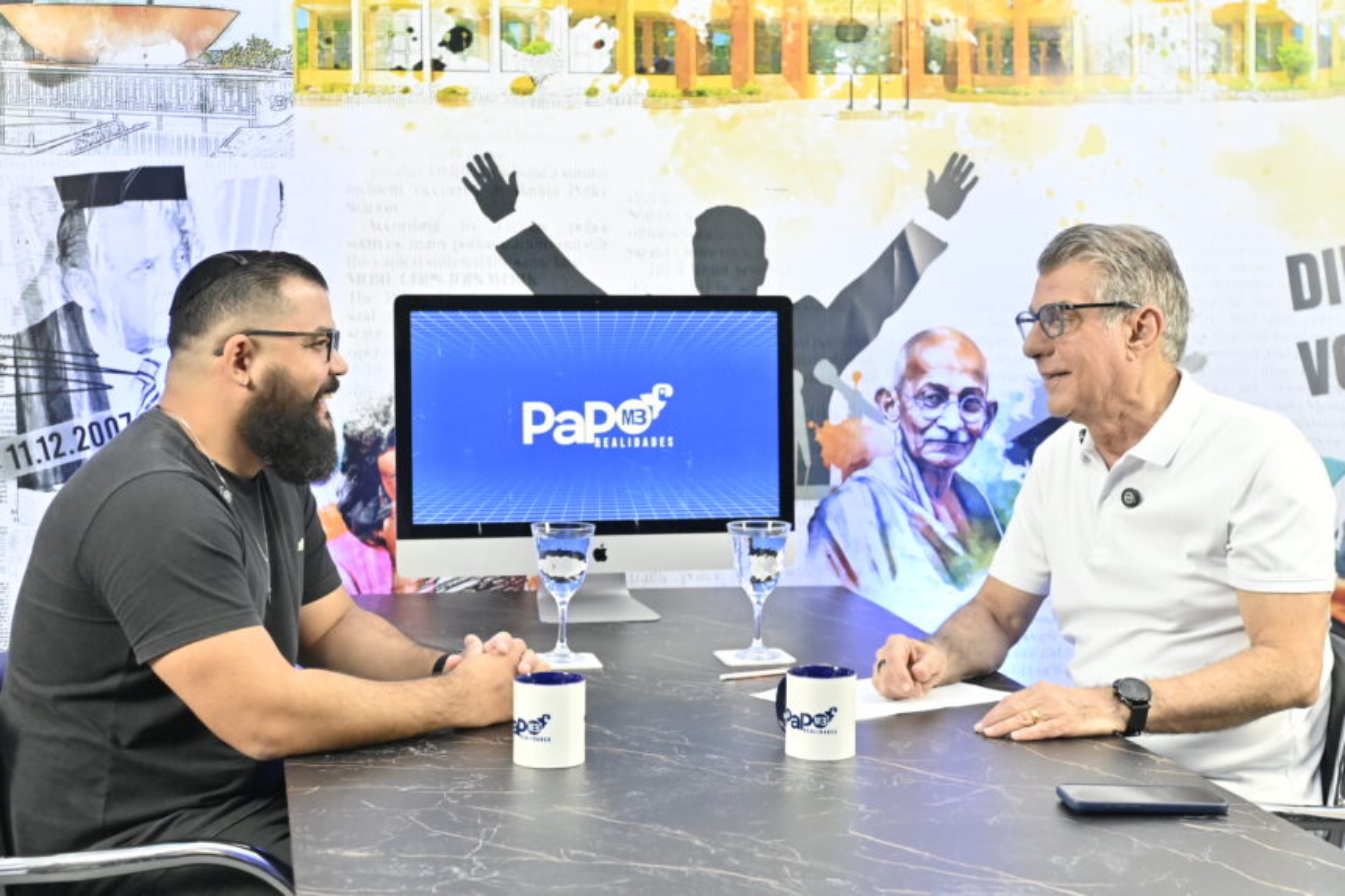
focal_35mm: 52
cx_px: 672
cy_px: 448
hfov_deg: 38.2
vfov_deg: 26.0
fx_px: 1942
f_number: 4
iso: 2000
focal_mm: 35
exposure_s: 1/125
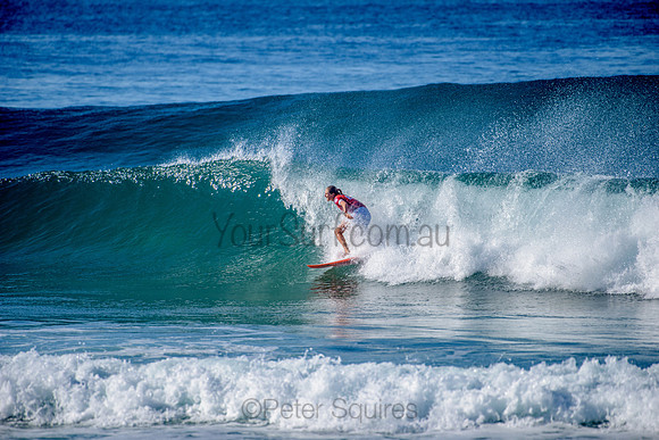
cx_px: 330
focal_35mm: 500
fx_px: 9154
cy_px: 220
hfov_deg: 4.1
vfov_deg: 2.8
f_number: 5.6
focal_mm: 500
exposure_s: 1/1600
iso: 125
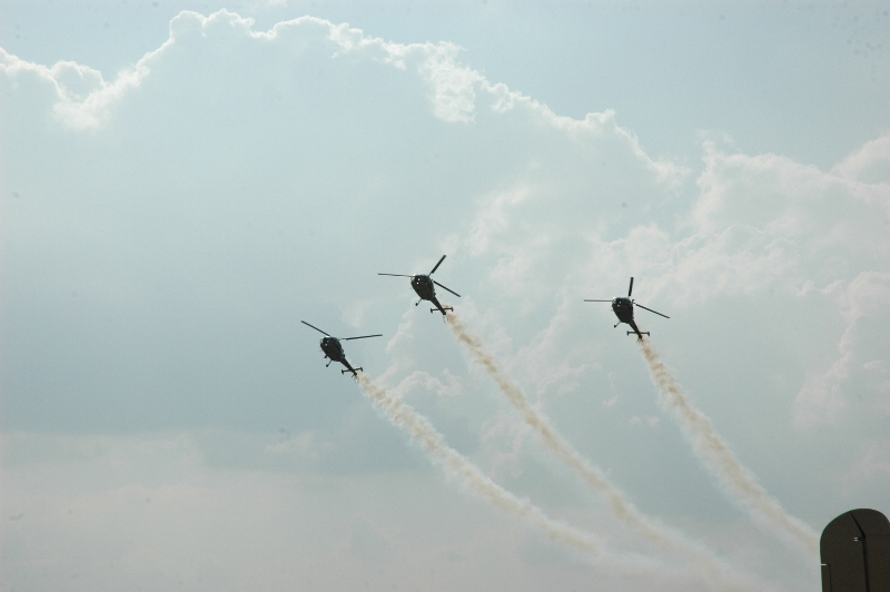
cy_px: 296
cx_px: 445
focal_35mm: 105
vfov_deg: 13.0
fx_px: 2594
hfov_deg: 19.5
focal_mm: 70
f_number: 14
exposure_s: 1/800
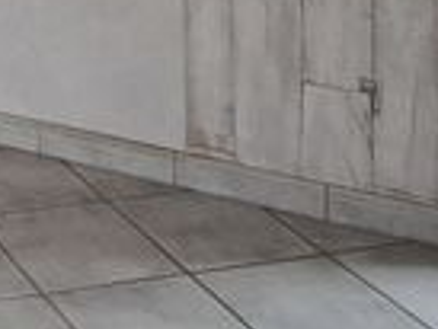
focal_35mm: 95
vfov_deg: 13.0
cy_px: -380
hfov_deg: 17.9
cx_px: -259
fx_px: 1203
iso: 125
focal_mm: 1.74
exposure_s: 1/50
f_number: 2.2
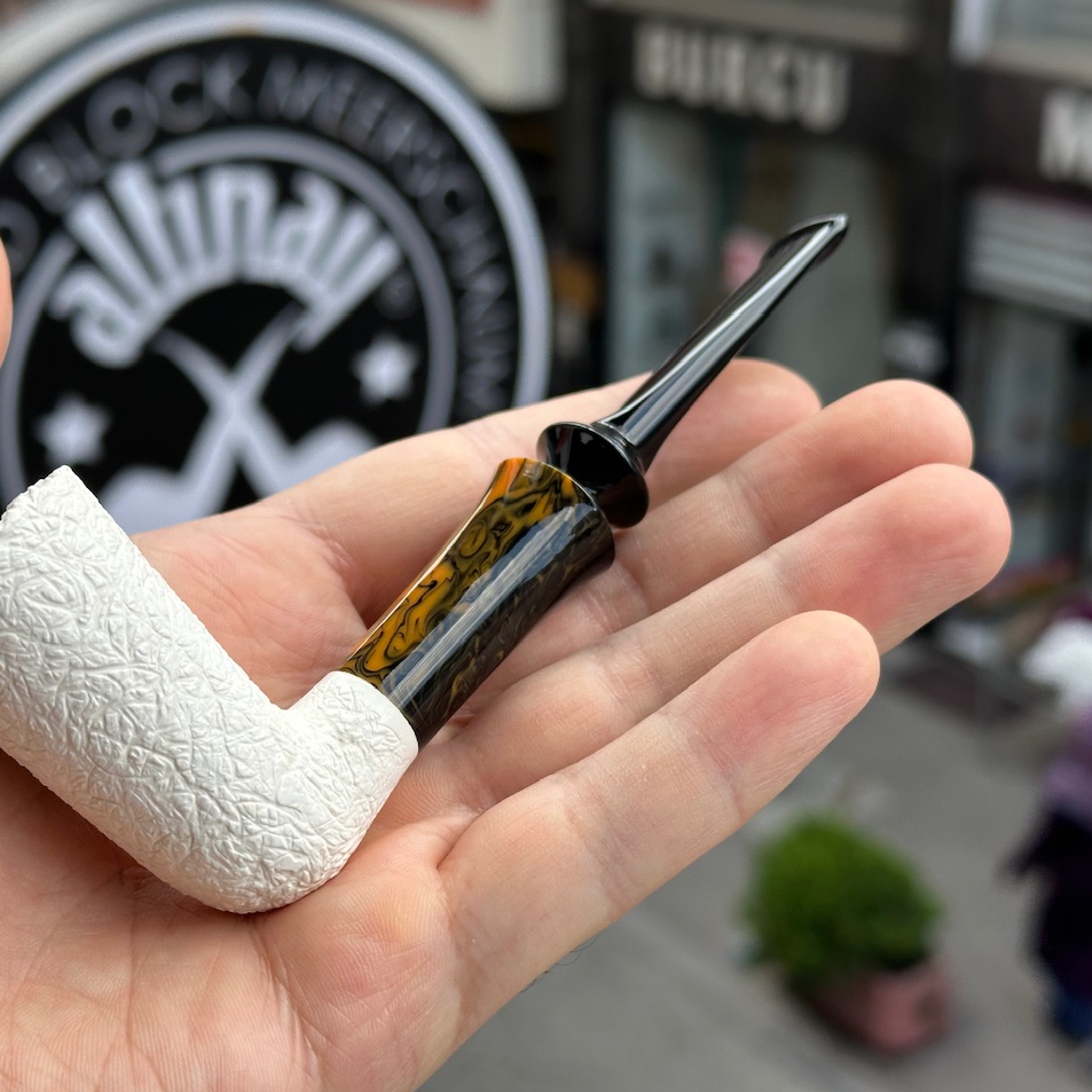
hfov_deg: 29.9
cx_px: 407
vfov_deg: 30.0
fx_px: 2034
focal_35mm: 57
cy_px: 543
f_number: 1.78
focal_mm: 6.86
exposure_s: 1/1095
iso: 64
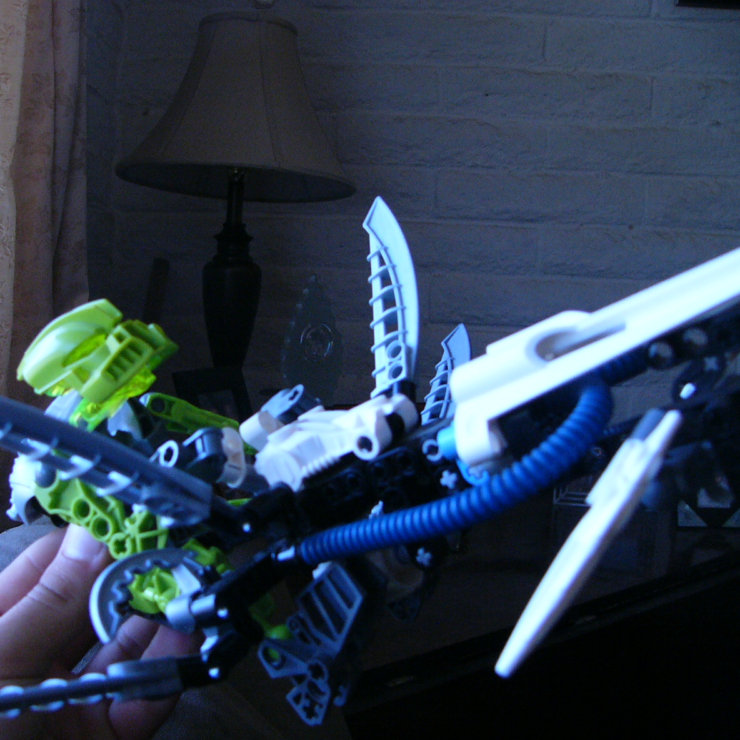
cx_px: 266
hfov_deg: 38.9
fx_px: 1040
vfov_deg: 39.2
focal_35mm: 43
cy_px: 372
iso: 200
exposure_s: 1/100
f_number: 2.8
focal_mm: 6
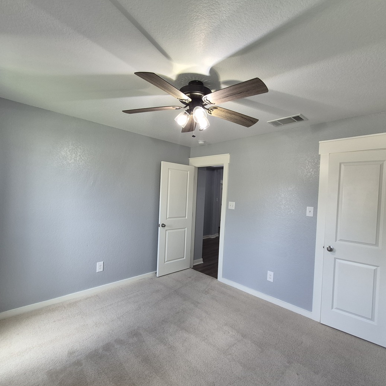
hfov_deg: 87.4
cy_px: 200
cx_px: 190
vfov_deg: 87.4
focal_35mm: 16
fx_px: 202
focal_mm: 1.74
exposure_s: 1/60
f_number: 2.2
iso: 100
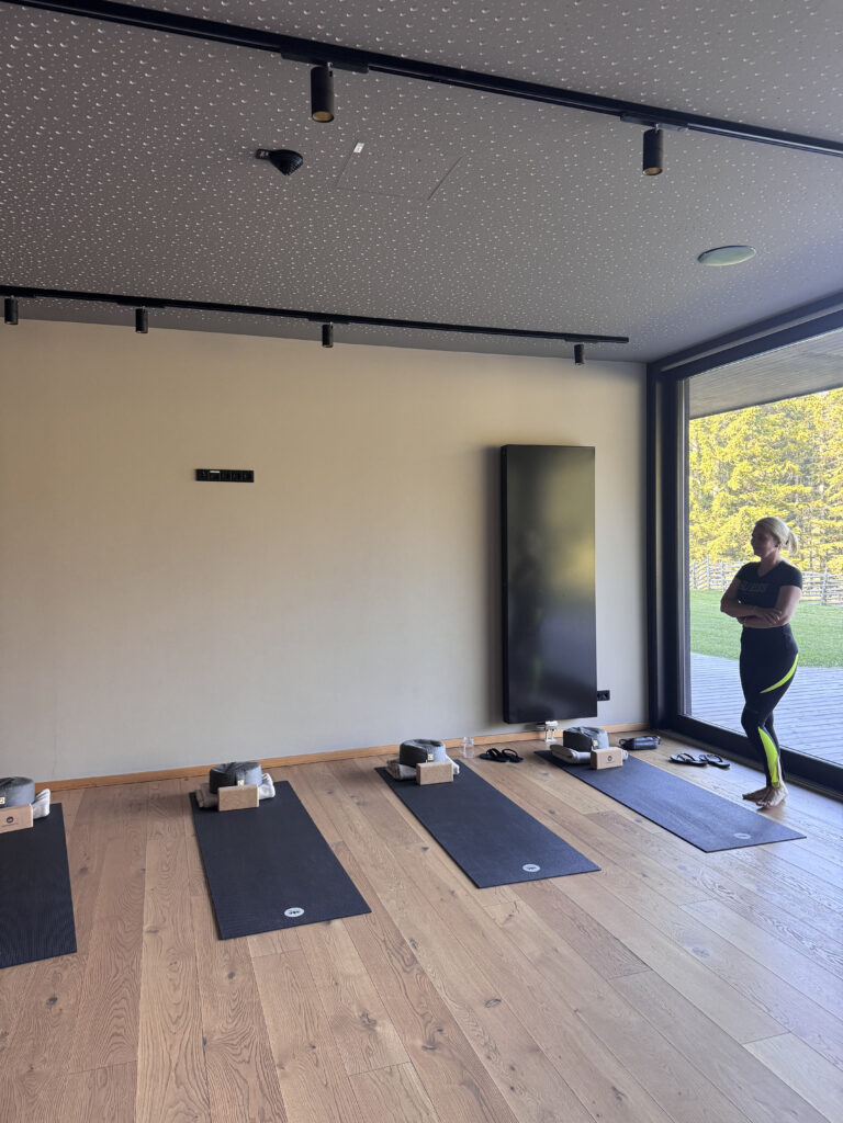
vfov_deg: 71.6
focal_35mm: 24
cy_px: 562
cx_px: 422
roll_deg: +0.3
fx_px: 779
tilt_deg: -0.9
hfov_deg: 56.8
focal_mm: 6.76
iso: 200
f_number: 1.78
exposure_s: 1/70
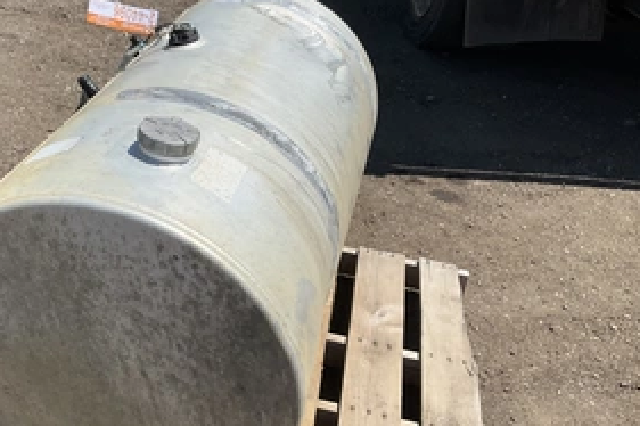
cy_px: 246
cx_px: 214
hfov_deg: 44.8
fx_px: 764
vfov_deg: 31.1
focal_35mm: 43
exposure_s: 1/2667
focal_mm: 3
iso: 25
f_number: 1.8
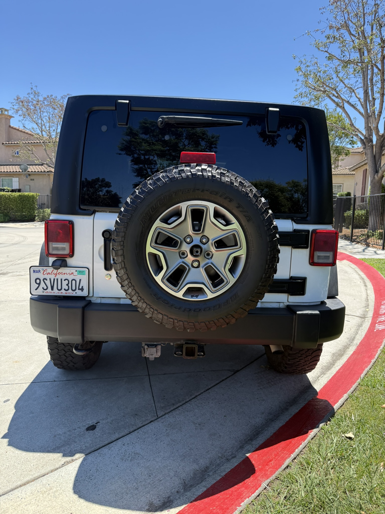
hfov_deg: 56.8
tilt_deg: -4.1
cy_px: 257
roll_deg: -1.3
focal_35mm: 24
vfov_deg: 71.6
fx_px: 356
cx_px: 192
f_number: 1.78
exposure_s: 1/1653
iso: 100
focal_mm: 6.76
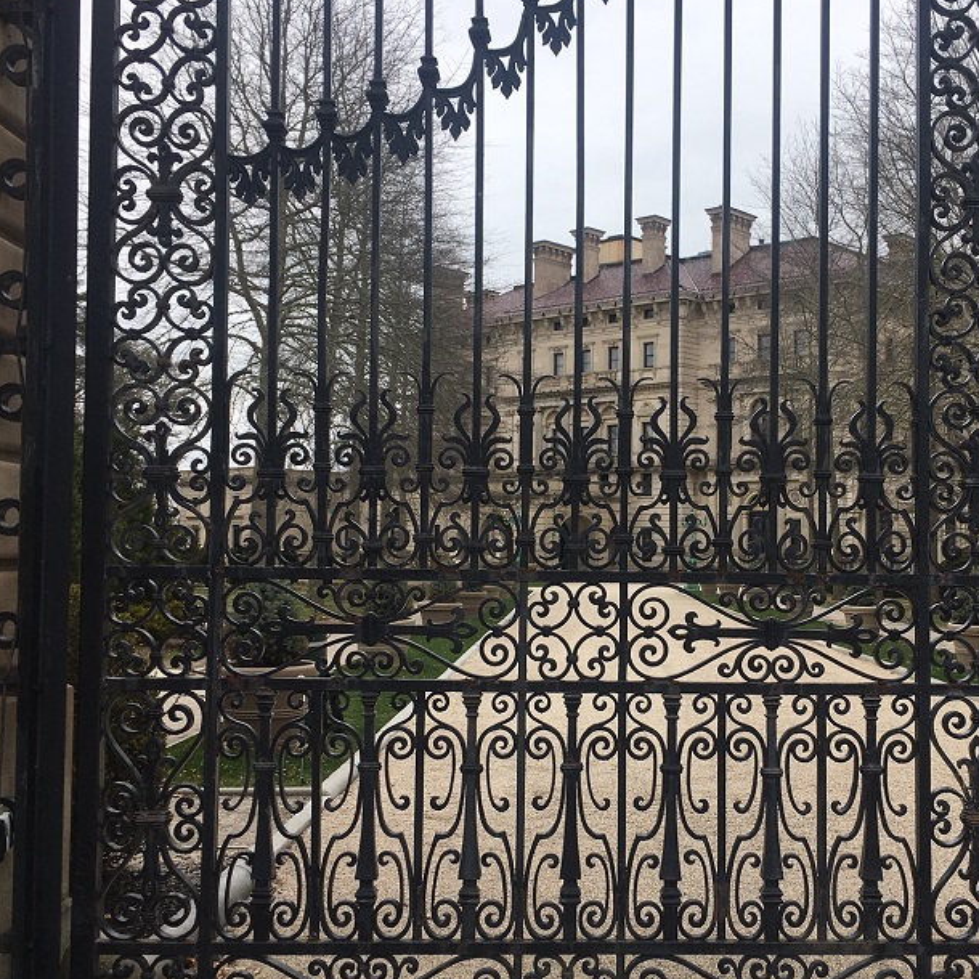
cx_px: 619
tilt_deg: +0.6
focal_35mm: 42
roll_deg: -1.6
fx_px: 1344
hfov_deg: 39.7
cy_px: 507
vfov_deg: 40.0
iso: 25
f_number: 2.2
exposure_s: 1/801
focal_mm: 4.15
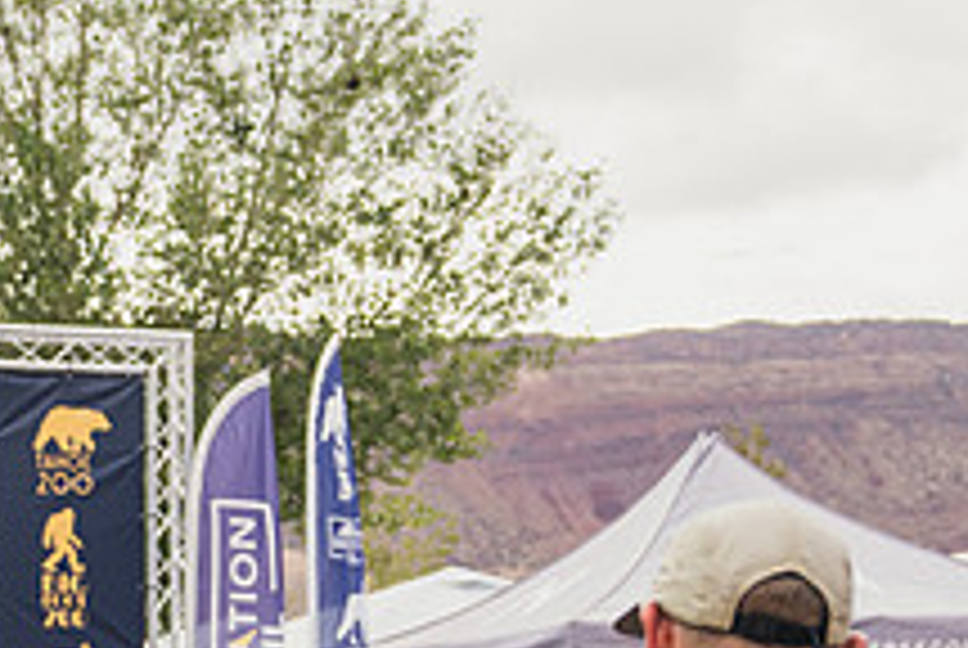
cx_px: -50
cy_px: 808
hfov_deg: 20.6
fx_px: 2558
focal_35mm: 95
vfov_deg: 14.0
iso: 200
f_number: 2.8
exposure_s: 1/800
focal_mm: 34
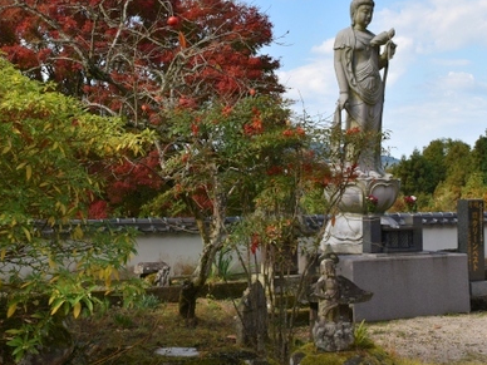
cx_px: 202
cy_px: 136
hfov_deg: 35.0
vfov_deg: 26.6
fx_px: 771
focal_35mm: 55
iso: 200
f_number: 9
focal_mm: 23
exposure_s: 1/320
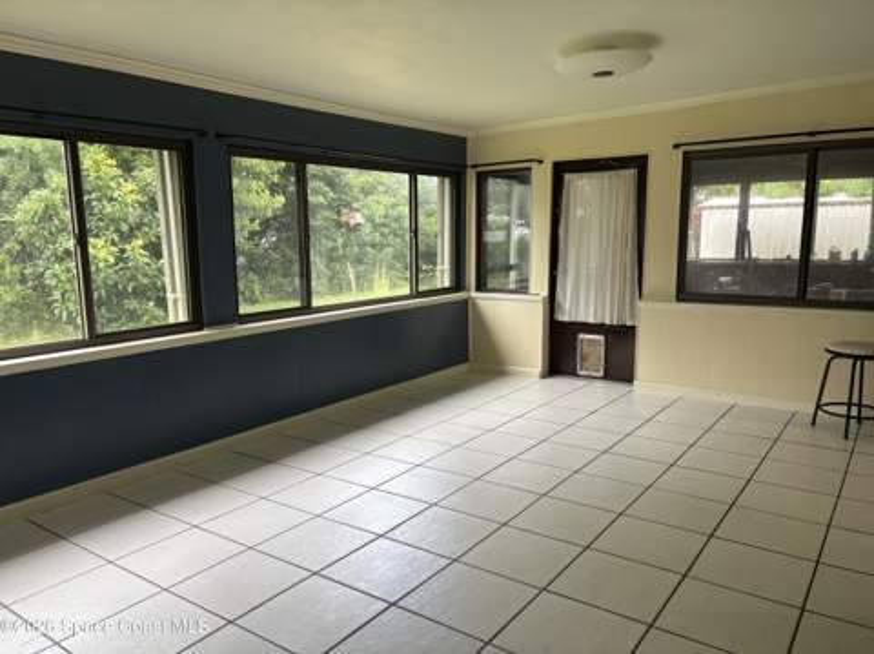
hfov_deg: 67.4
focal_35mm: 26
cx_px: 437
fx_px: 656
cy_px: 327
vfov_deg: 53.0
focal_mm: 5.96
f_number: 1.6
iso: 100
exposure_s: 1/121
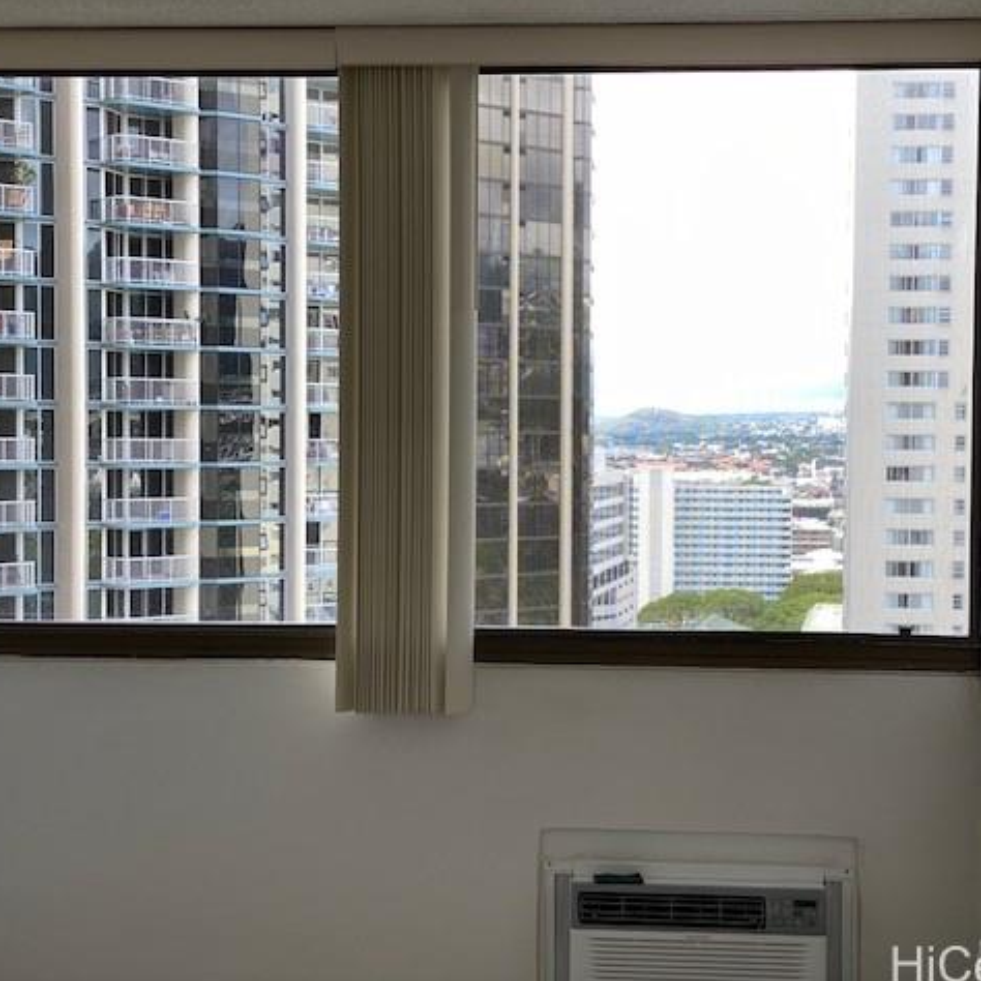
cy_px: 488
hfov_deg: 27.7
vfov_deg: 27.7
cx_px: 534
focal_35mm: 62
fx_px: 1988
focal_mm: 6
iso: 20
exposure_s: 1/122
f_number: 2
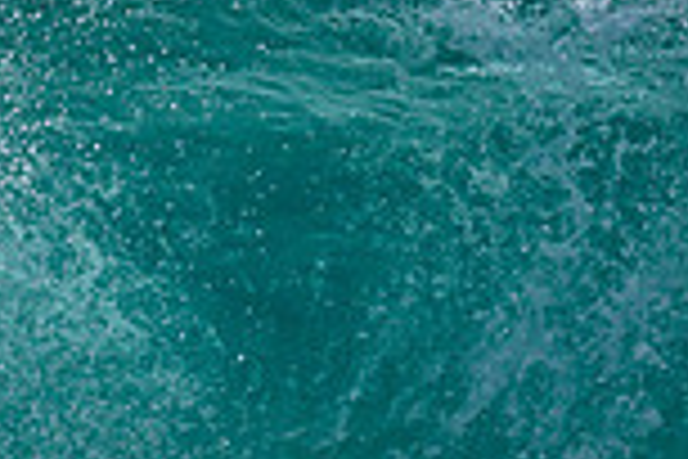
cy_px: -466
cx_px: -405
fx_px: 65966
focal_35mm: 3452
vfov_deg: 0.4
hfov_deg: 0.6
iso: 160
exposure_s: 1/2000
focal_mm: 800
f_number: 6.3
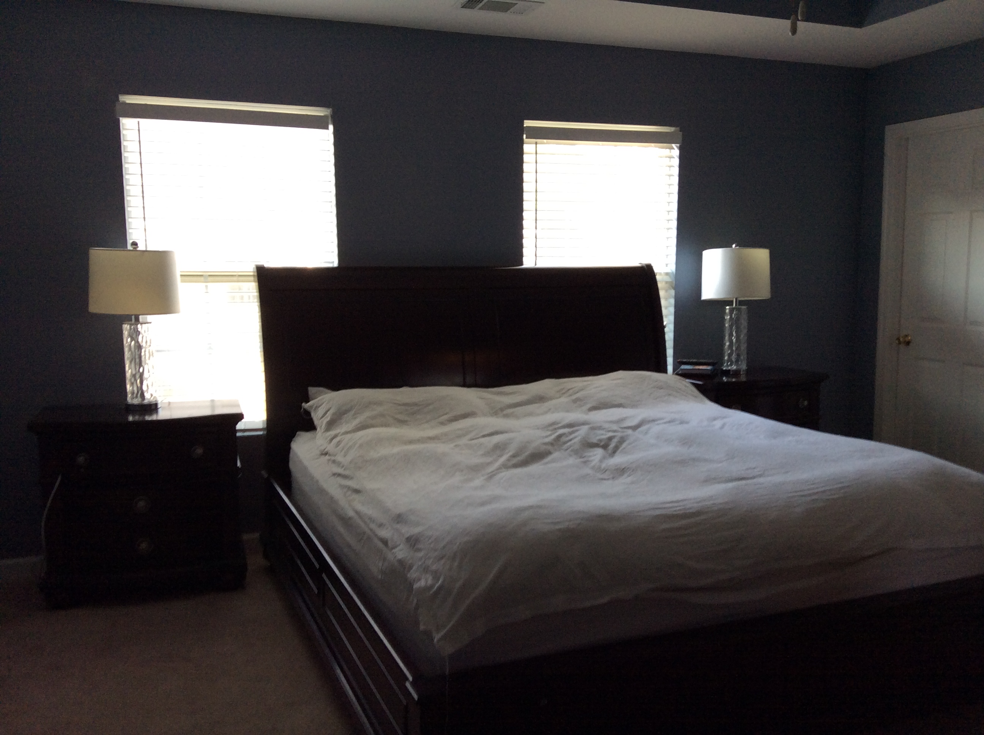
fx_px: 937
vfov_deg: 42.8
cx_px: 492
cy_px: 368
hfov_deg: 55.4
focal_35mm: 33
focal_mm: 3.3
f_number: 2.4
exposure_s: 1/40
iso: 50
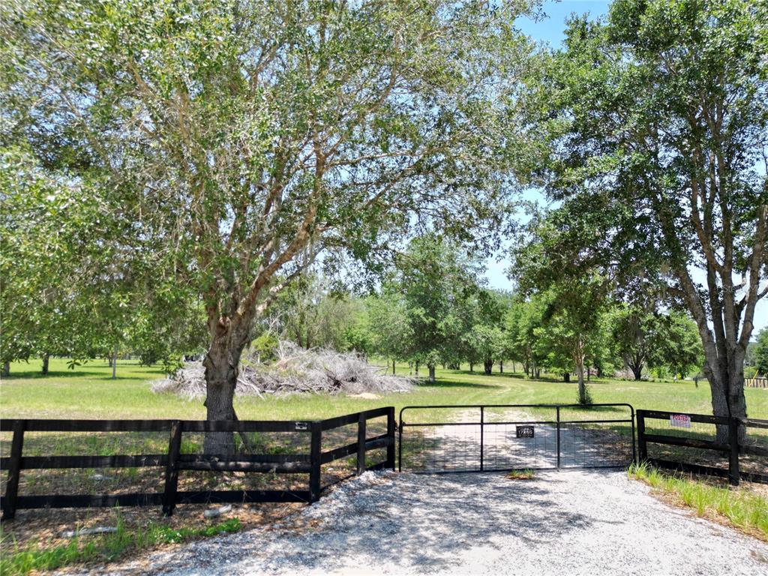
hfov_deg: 71.6
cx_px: 384
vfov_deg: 56.8
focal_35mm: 24
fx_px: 532
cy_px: 288
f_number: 1.7
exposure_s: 1/1250
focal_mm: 6.72
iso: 100
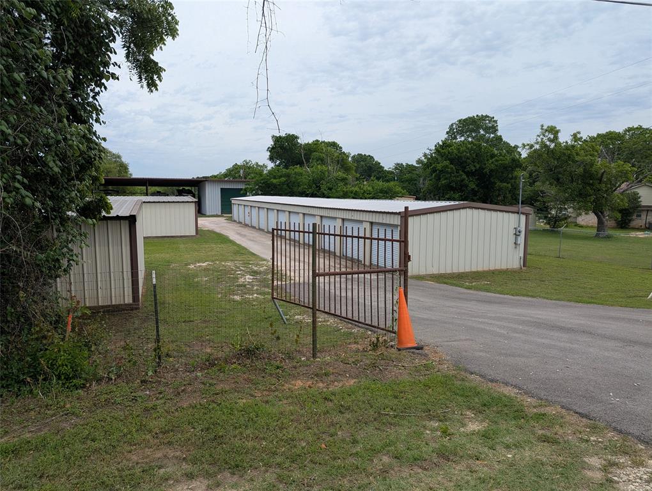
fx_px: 453
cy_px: 246
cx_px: 326
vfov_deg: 56.9
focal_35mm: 24
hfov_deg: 71.5
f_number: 1.85
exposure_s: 1/1984
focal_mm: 6.81
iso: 46
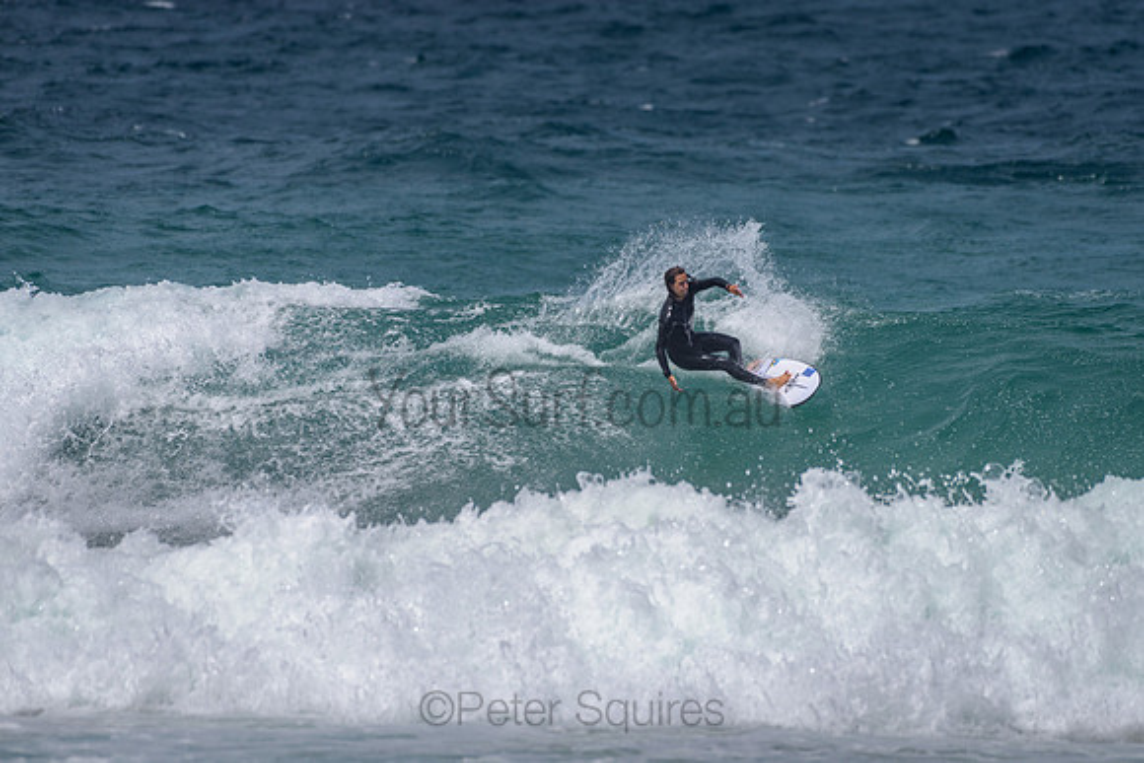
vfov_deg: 2.2
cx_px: 644
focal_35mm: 613
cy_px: 324
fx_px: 19494
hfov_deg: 3.4
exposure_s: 1/2000
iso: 64
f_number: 5.6
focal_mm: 500
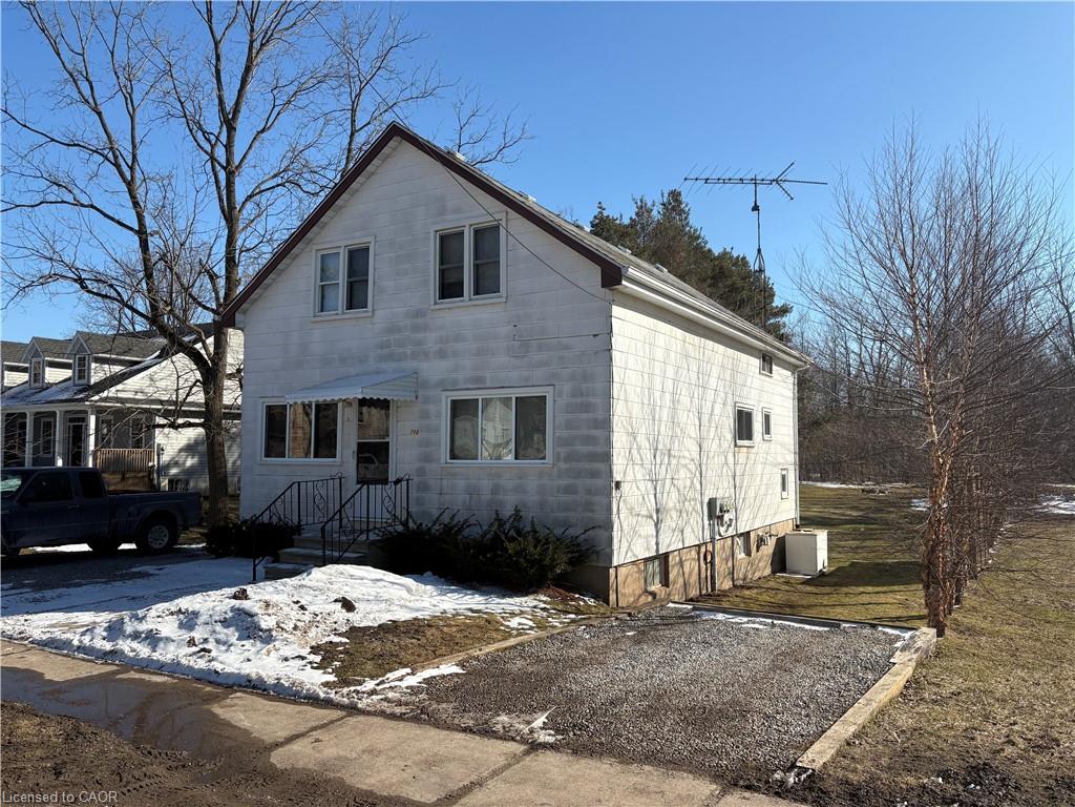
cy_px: 404
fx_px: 807
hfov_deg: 67.3
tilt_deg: +2.8
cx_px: 538
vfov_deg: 53.1
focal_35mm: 26
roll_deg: +0.6
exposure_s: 1/3623
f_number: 1.6
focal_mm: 5.96
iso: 50
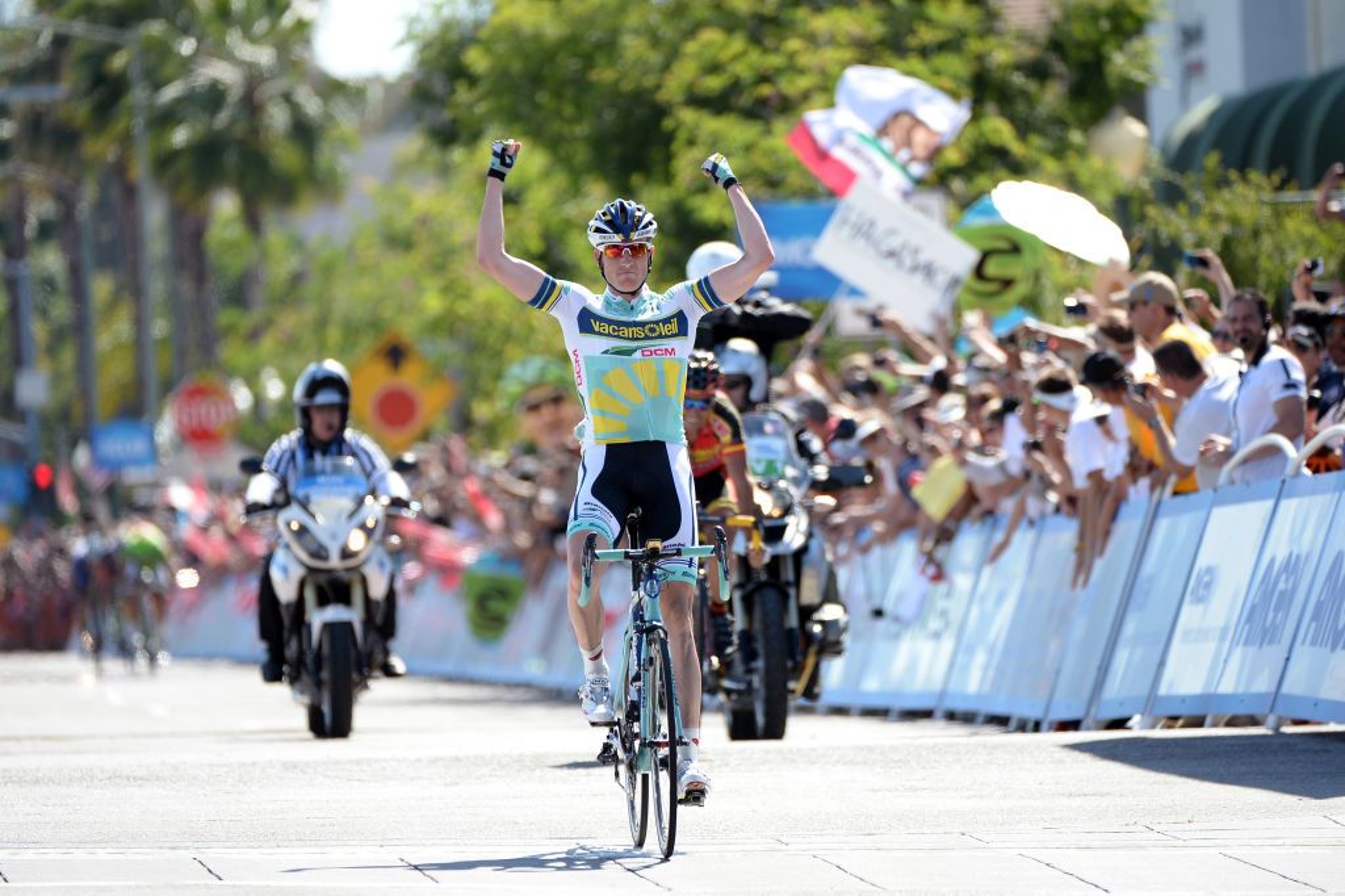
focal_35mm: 340
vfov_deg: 4.0
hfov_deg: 6.1
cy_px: 448
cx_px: 672
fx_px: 12698
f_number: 4
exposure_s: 1/1250
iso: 400
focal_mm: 340
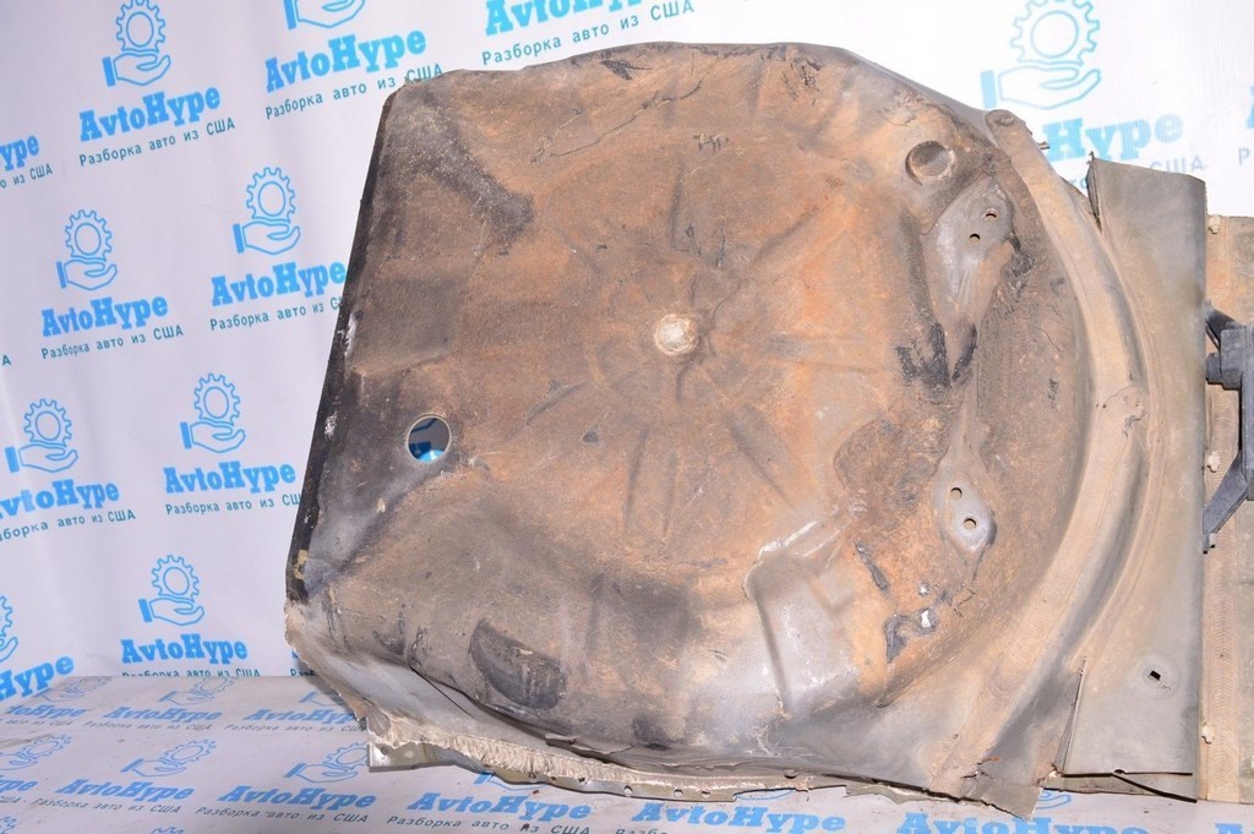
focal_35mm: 30
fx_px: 1044
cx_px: 627
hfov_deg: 62.0
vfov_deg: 43.5
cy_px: 417
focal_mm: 20
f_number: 8
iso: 1600
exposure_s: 1/160
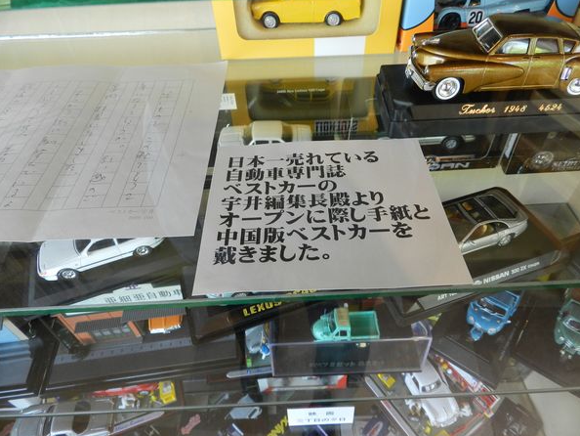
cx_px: 300
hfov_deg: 71.6
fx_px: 402
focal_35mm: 24
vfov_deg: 56.9
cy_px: 218
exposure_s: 1/30
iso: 160
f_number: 3.4
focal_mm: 4
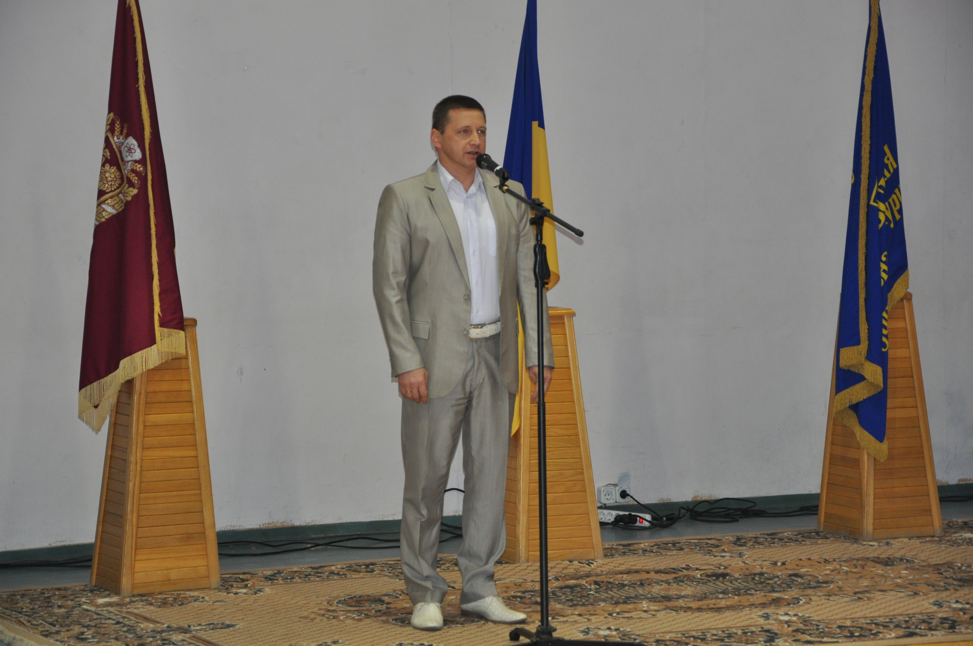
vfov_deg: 12.1
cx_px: 486
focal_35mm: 112
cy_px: 323
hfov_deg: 18.2
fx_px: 3037
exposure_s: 1/60
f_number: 5.3
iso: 800
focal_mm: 75
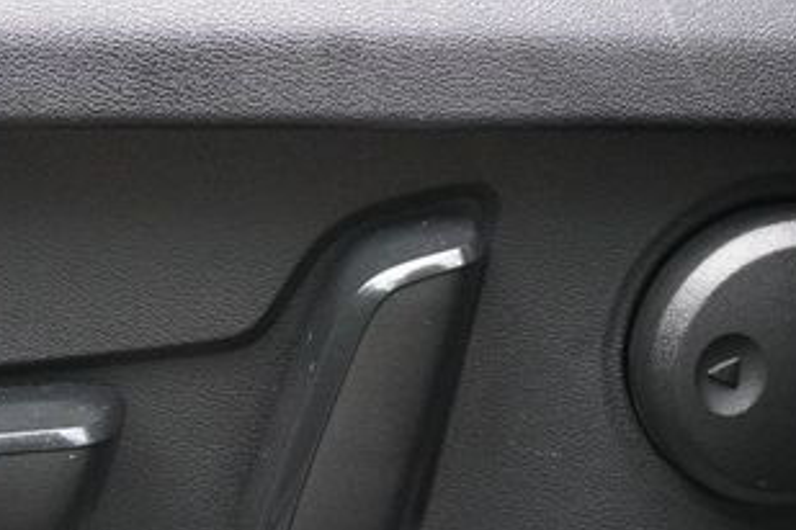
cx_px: 296
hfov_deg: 23.3
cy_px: 419
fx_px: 1924
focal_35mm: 87
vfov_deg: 15.6
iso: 6400
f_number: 9
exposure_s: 1/250
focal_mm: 28
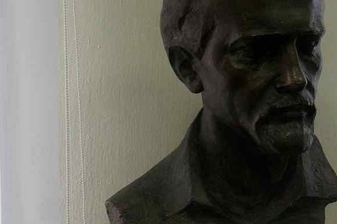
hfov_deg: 16.4
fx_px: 1150
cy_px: 146
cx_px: 330
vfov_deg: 11.1
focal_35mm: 123
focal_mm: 40
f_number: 4.5
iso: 1000
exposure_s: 1/80
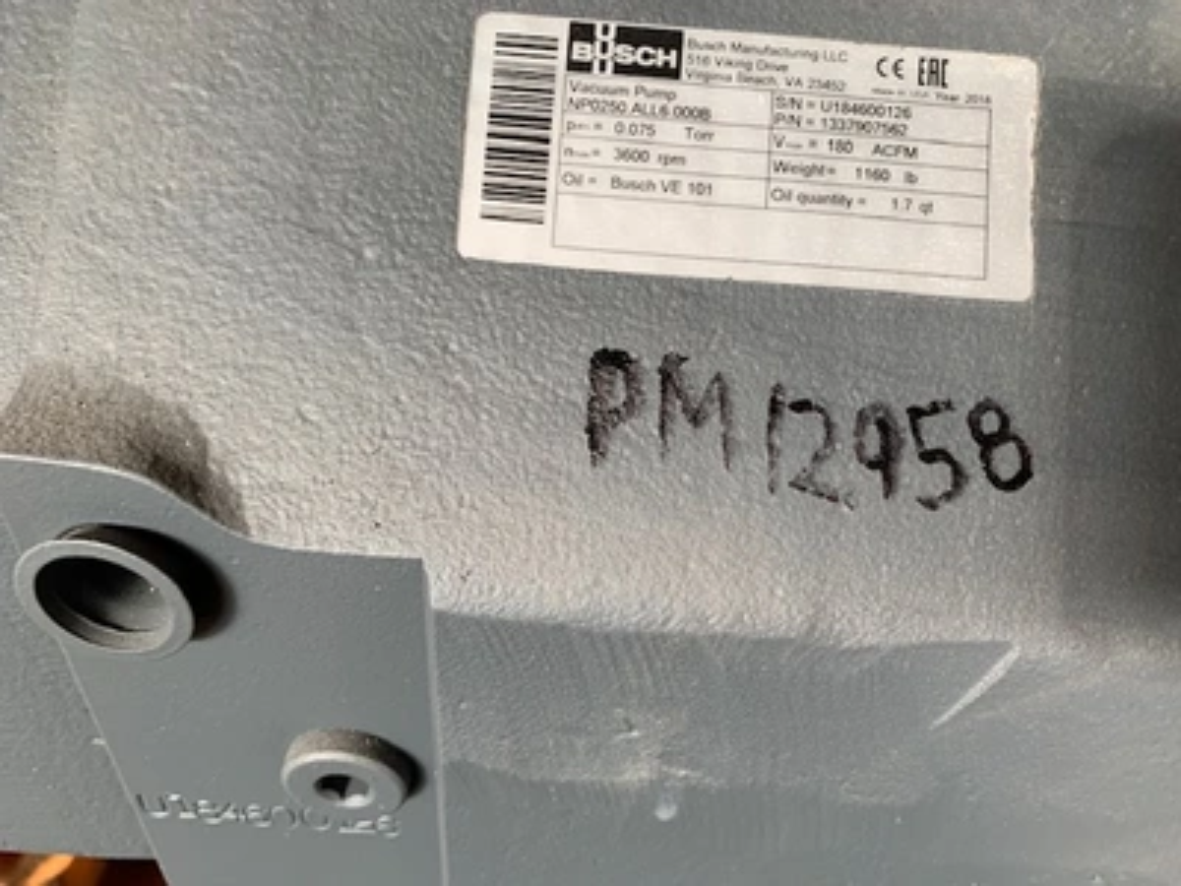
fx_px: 887
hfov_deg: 67.3
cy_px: 443
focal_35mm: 26
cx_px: 590
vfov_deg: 53.1
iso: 80
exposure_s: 1/121
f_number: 1.8
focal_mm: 4.25
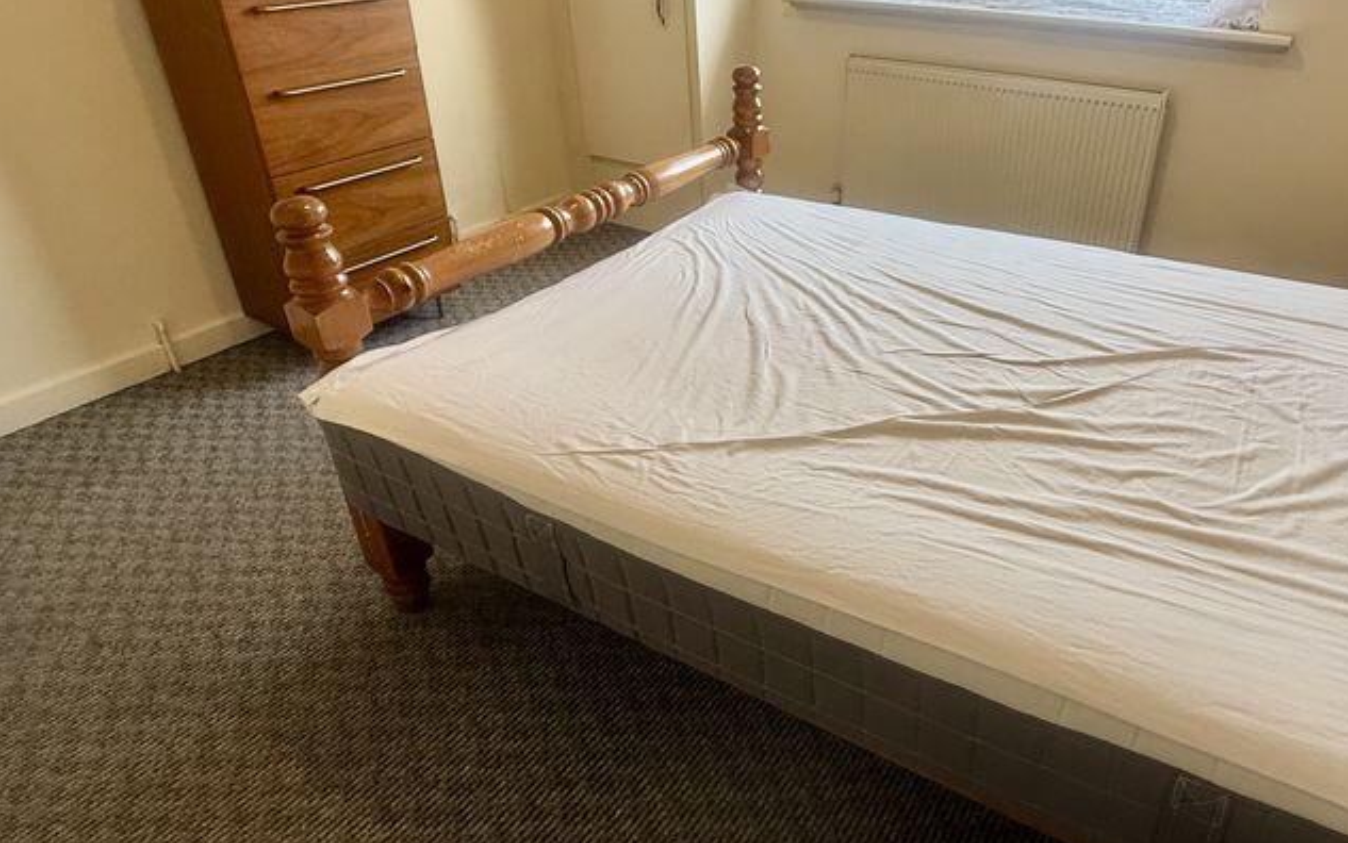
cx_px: 816
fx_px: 882
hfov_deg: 73.9
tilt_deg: -29.5
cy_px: 358
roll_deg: -0.4
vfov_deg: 50.9
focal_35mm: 24
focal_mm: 2.22
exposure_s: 1/99
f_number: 2.2
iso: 160
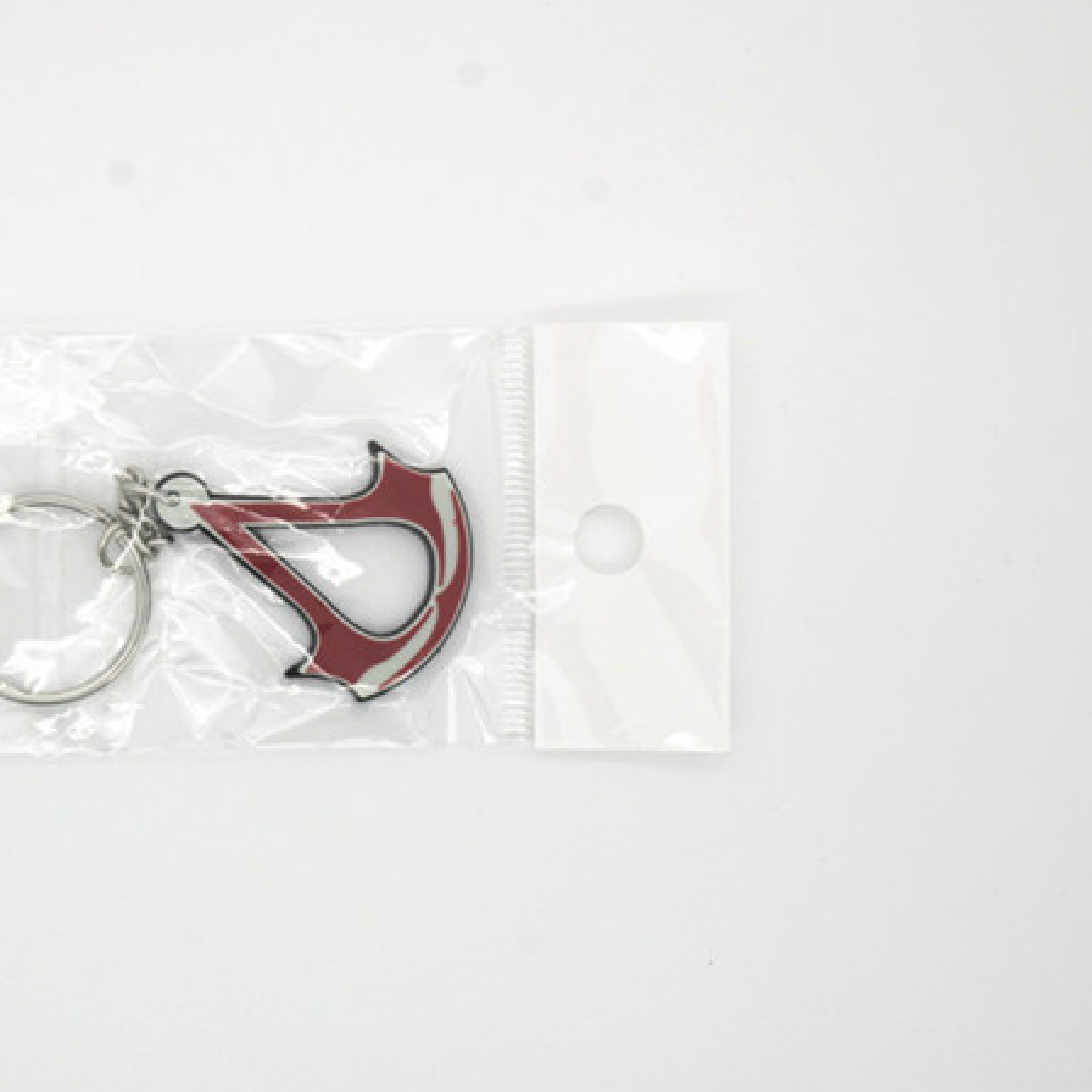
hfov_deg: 23.0
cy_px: 602
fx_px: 2666
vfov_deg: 23.1
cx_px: 310
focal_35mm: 75
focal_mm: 35
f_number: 8
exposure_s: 1/180
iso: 125
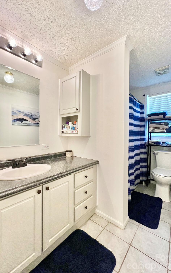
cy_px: 135
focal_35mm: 14
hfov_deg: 78.6
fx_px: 104
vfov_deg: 105.3
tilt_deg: +1.1
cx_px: 84
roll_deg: -0.2
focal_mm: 1.57
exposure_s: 1/120
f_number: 1.8
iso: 200
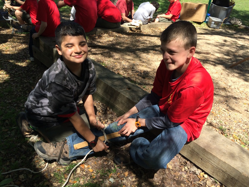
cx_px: 124
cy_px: 94
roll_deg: -8.0
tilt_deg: -32.0
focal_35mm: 29
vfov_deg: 48.2
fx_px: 209
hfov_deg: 61.7
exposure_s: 1/892
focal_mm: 4.15
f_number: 2.2
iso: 32
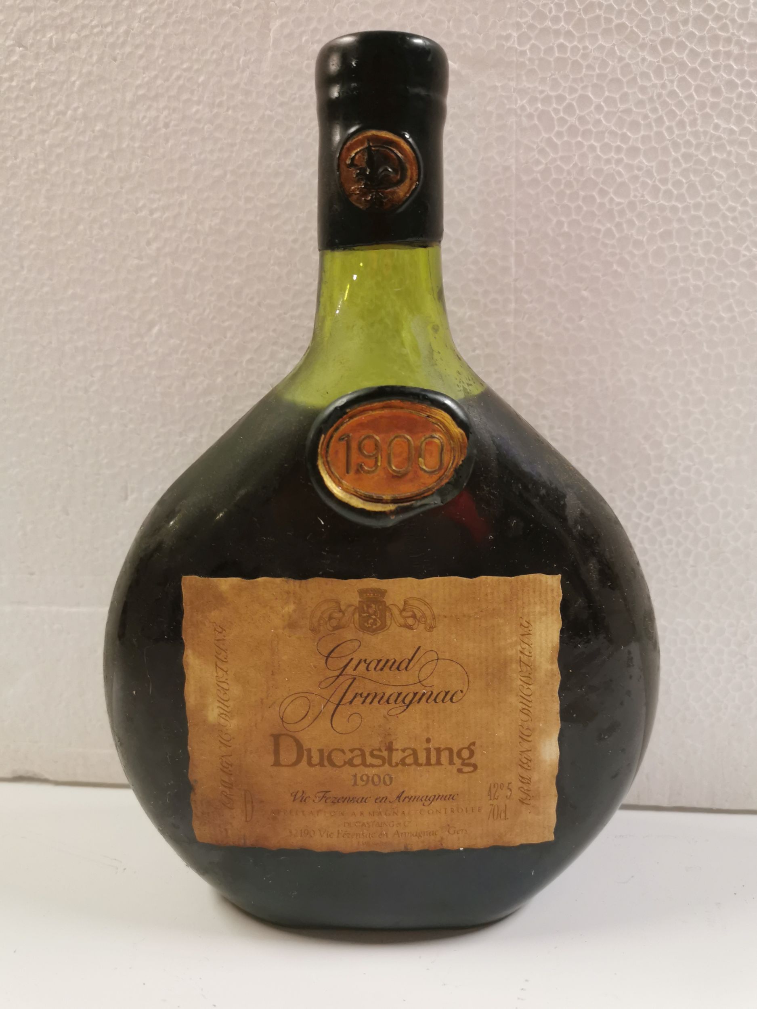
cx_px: 378
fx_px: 787
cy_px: 504
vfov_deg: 65.3
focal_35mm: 27
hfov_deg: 51.4
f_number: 1.8
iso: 200
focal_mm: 5.58
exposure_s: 1/50
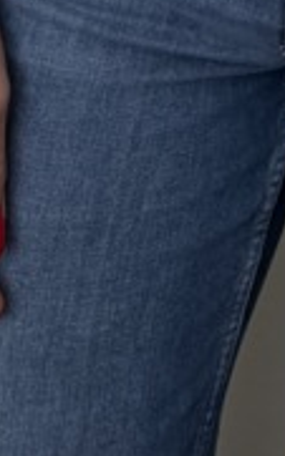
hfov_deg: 8.4
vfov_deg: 10.6
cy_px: -830
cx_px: 520
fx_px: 1866
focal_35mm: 150
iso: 80
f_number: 1.78
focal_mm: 6.76
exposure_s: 1/430
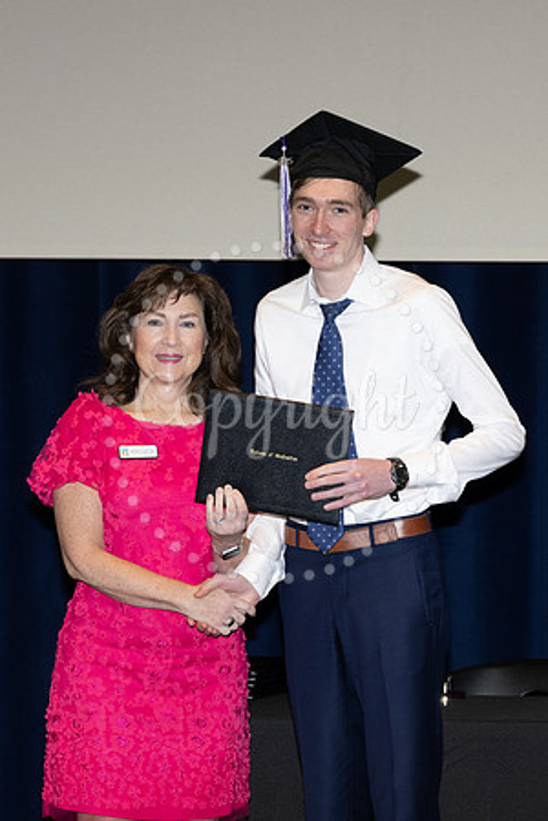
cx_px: 330
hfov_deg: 10.3
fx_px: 3048
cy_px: 410
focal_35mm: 134
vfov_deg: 15.4
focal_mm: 89
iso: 640
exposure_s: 1/80
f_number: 5.6
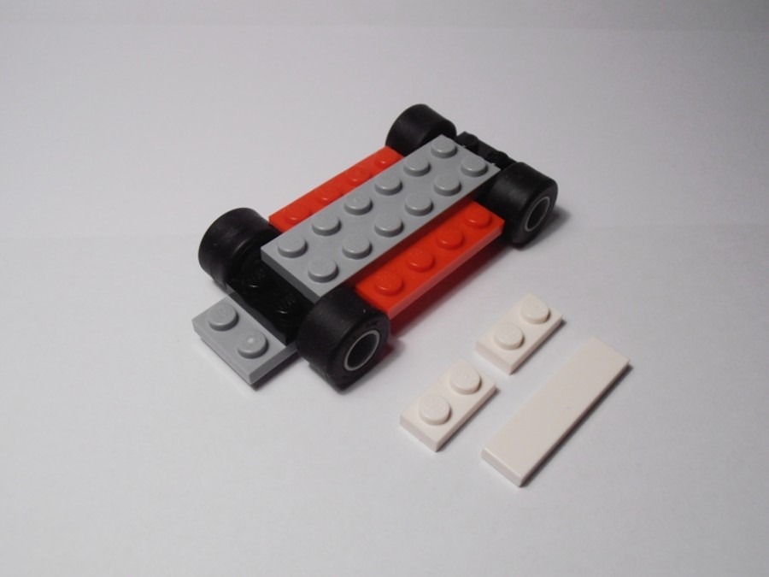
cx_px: 384
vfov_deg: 38.7
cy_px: 288
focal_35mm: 37
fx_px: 822
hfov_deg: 50.1
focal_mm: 6.61
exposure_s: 1/100
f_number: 3.9
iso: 80
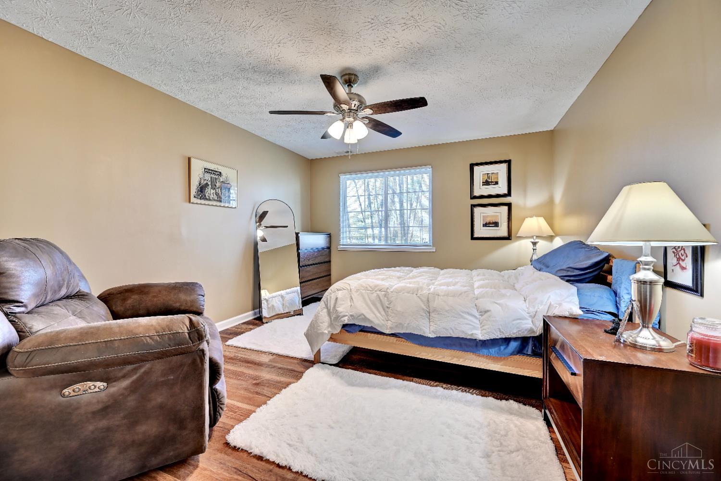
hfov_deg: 104.3
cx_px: 360
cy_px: 240
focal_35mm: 14
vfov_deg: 81.2
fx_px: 280
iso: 250
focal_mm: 14
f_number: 8
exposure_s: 1/2.5
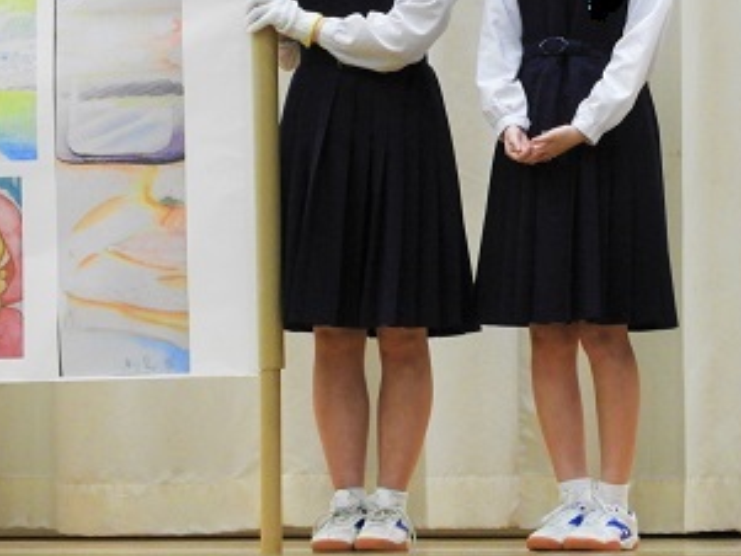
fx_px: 14219
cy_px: 159
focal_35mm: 664
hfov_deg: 3.0
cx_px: 428
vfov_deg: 2.2
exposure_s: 1/25
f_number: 5.6
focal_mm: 71.7
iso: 800
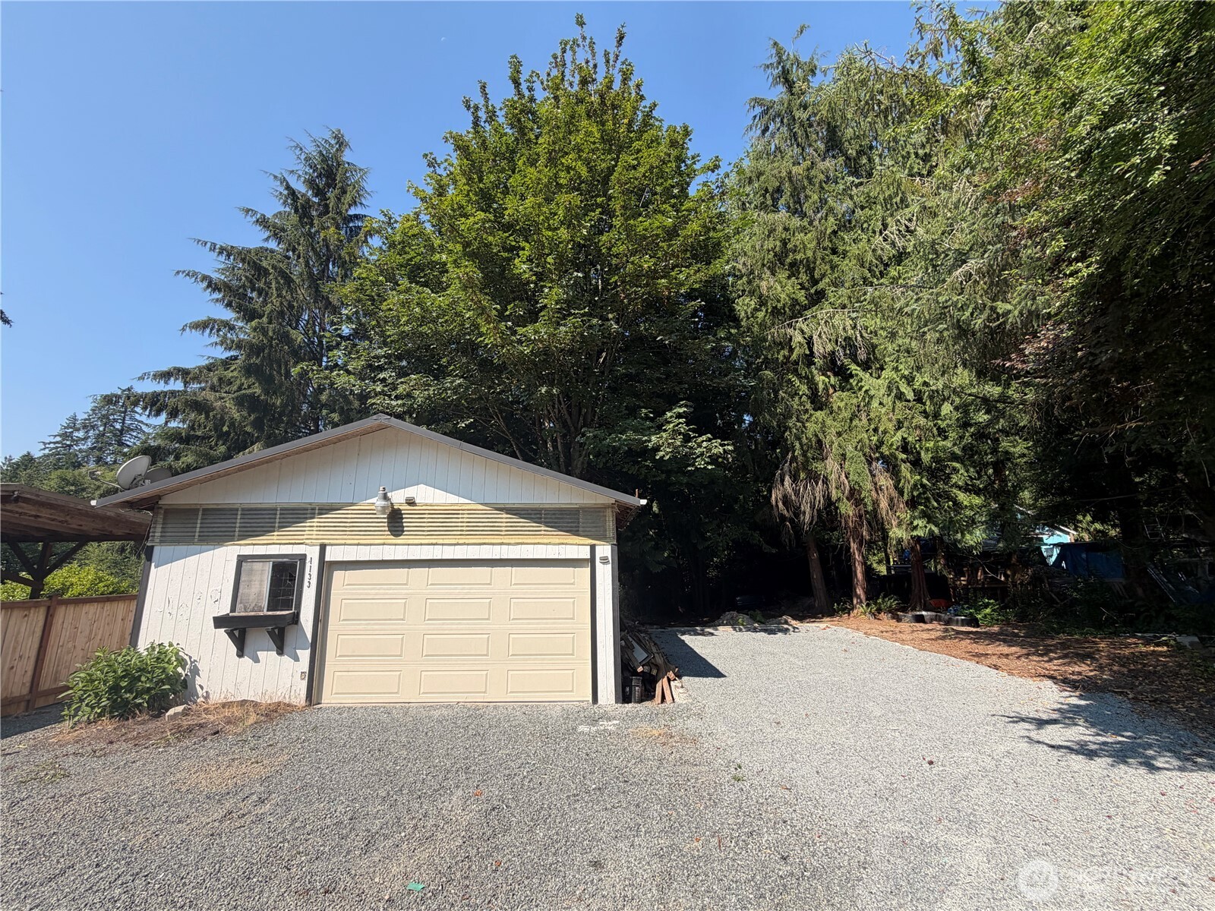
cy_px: 456
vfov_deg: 85.7
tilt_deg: +12.8
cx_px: 608
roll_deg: +1.0
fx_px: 491
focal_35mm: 14
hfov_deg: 102.1
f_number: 2.2
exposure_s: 1/770
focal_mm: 2.22
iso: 32
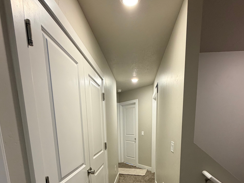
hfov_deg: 78.9
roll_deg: +1.6
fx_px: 148
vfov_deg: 57.4
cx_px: 129
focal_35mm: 21
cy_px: 153
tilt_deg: -10.8
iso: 320
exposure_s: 1/60
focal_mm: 2.22
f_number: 2.2
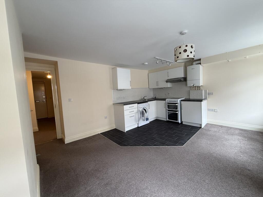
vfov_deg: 85.7
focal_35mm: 14
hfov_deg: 102.1
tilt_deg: -4.1
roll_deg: +3.2
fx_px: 106
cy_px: 98
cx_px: 132
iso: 250
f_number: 2.2
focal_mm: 2.22
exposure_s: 1/99
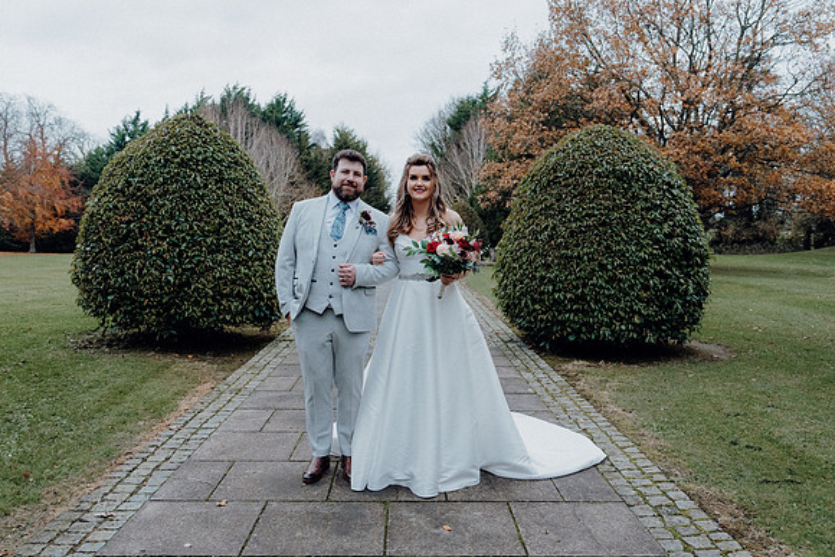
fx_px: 683
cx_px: 418
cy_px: 292
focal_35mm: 29
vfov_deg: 44.4
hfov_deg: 62.9
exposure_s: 1/200
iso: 4000
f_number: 3.5
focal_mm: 27
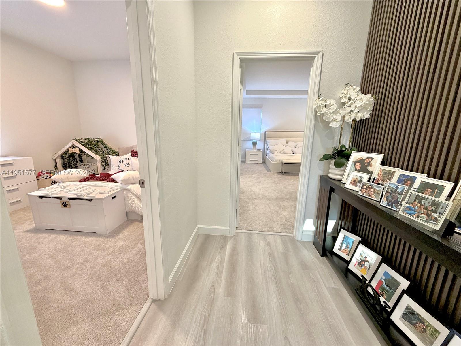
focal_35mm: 14
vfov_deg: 85.7
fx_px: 186
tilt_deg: -12.5
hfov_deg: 102.1
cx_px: 230
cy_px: 173
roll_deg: -0.3
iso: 200
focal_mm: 2.22
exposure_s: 1/60
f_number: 2.2
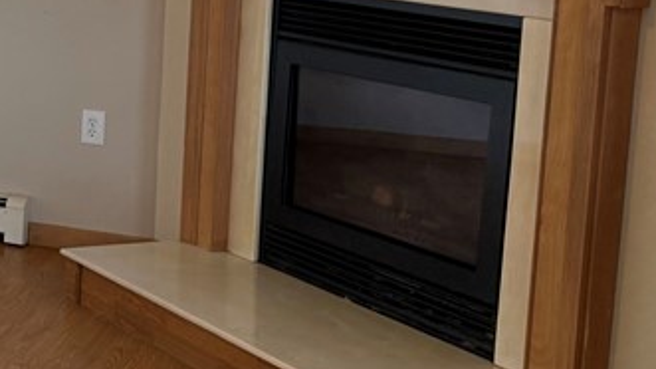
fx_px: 1409
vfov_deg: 14.8
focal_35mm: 81
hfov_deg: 21.9
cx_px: -321
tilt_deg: -8.2
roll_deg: +0.9
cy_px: 71
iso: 160
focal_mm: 6.76
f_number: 1.78
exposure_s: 1/166
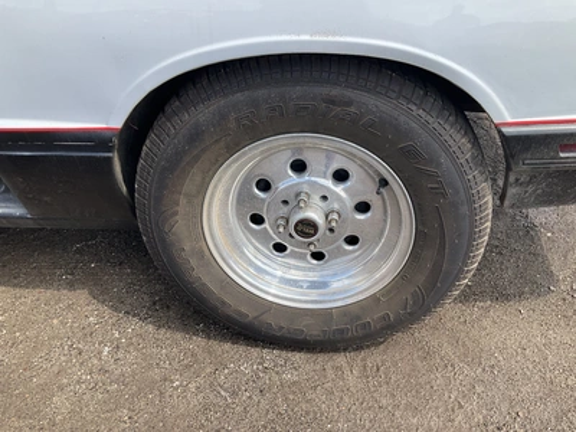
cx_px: 288
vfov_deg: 48.2
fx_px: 483
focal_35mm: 29
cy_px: 216
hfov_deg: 61.7
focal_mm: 3
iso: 25
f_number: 1.8
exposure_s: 1/642
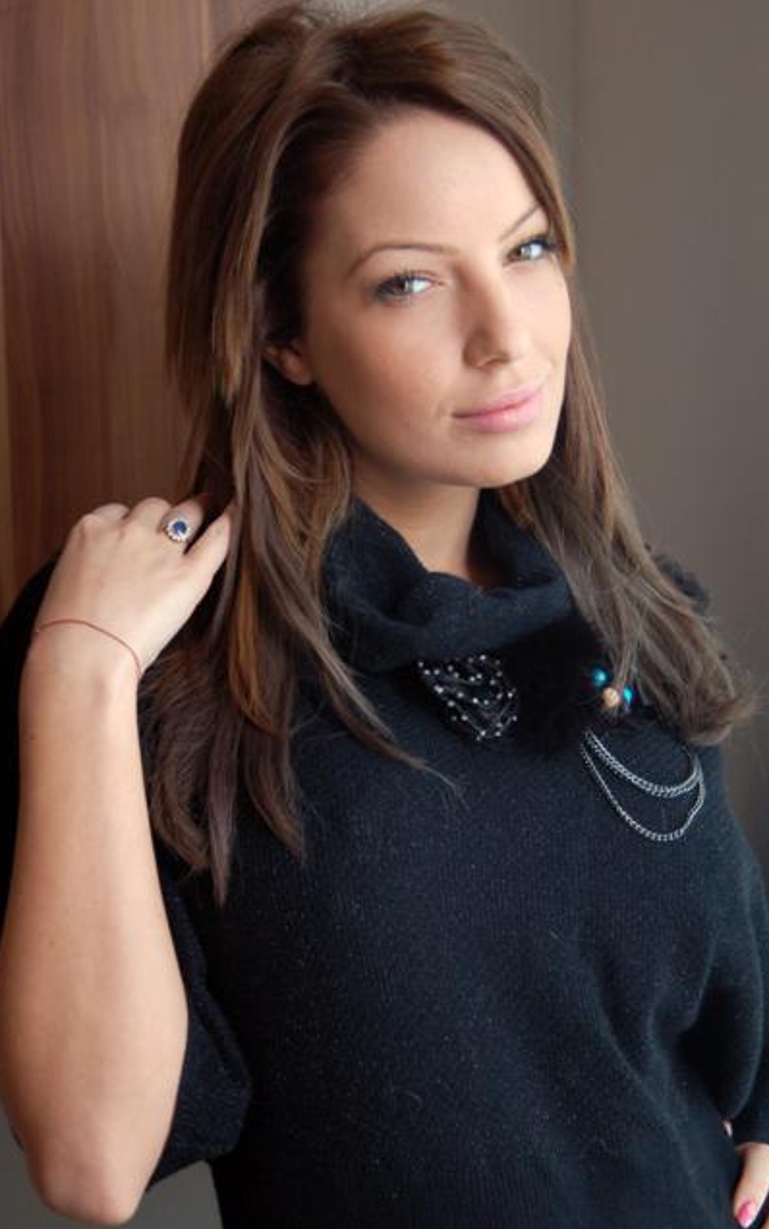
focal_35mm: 85
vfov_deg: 24.5
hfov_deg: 15.5
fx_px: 2831
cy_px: 616
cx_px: 404
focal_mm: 55
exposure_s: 1/125
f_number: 5
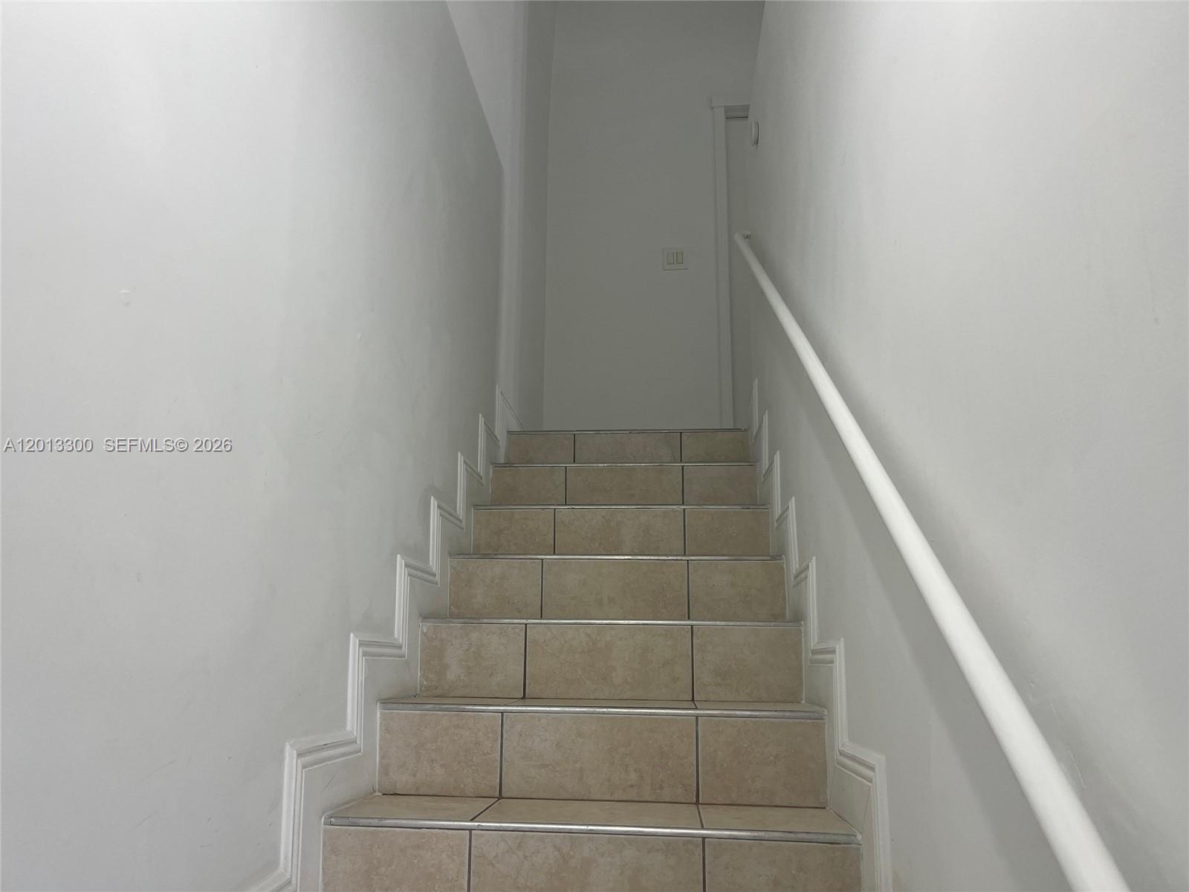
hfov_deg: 67.3
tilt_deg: +13.0
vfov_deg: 53.1
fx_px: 893
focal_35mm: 26
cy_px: 446
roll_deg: -0.8
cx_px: 594
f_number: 1.6
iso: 80
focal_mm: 5.1
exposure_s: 1/60
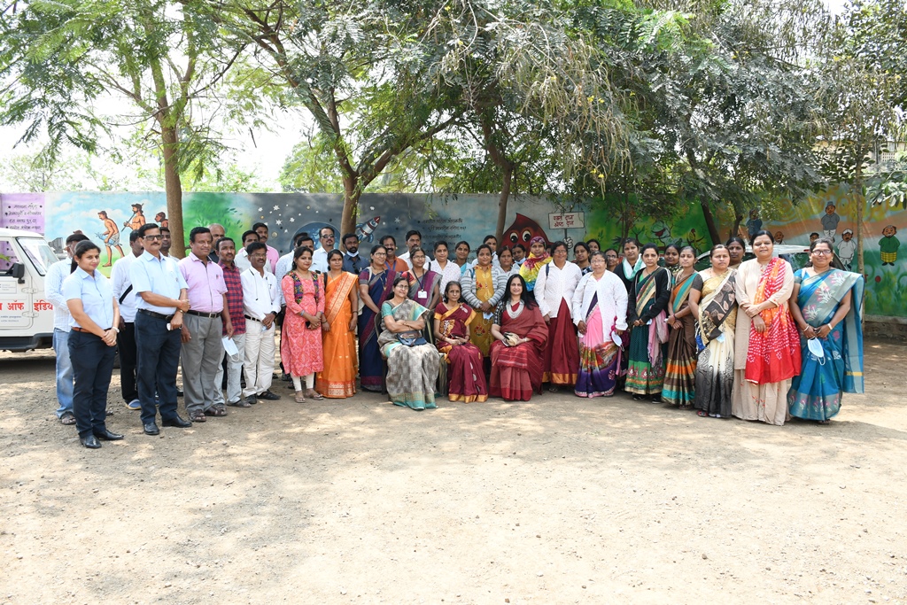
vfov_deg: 47.9
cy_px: 302
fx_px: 680
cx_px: 454
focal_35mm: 27
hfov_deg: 67.4
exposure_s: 1/125
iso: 100
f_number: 5
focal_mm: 18
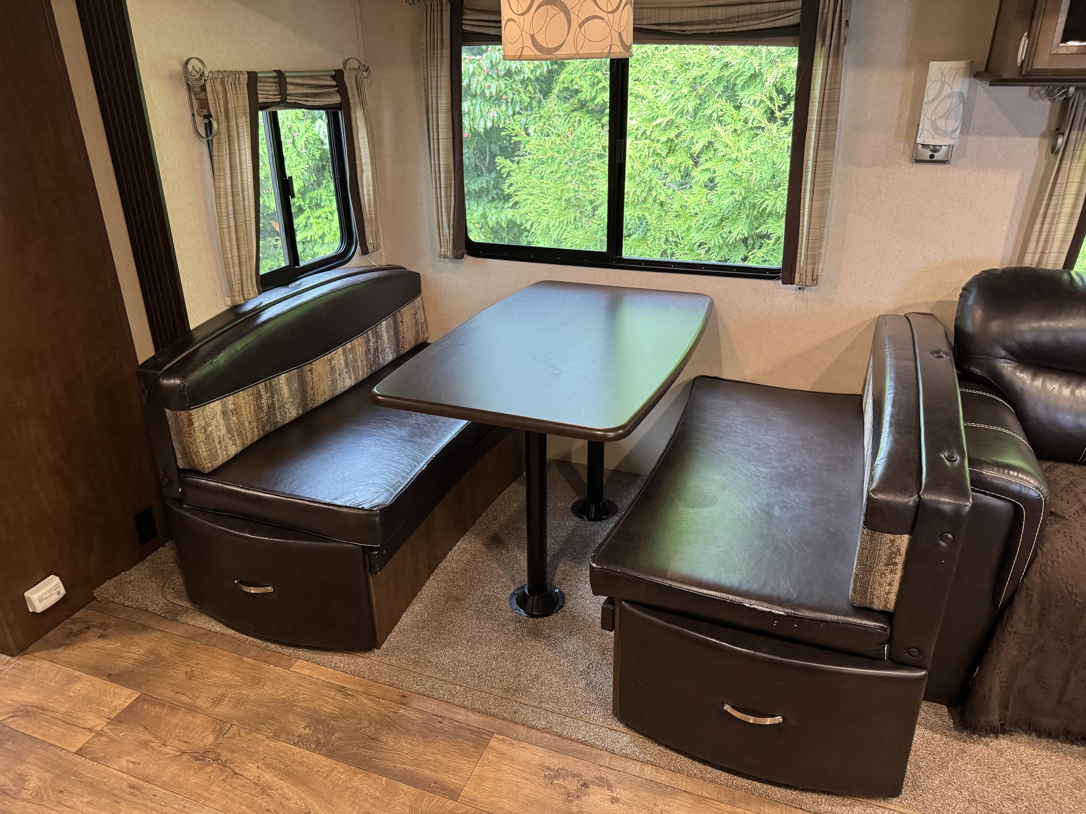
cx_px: 543
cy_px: 407
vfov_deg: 56.8
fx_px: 753
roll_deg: +1.1
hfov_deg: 71.6
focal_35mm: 24
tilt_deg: -26.4
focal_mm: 6.76
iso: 500
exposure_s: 1/60
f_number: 1.78
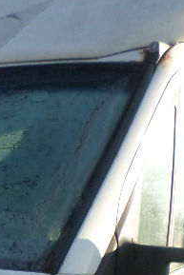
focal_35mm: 92
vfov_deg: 20.6
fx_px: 704
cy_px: 333
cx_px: -177
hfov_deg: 13.0
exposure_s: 1/500
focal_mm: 4.5
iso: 80
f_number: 2.5
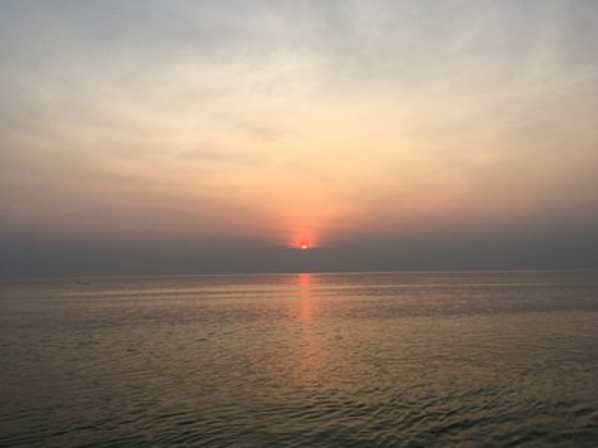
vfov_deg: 48.2
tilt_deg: +5.6
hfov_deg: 61.7
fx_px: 501
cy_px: 224
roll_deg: +0.9
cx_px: 299
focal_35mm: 29
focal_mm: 4.15
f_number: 2.2
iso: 25
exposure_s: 1/545
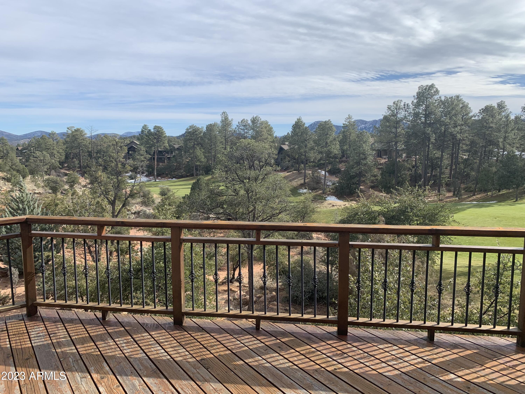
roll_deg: +1.1
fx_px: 394
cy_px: 197
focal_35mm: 26
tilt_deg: -5.8
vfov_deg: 53.1
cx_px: 262
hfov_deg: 67.3
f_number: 1.8
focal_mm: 4.25
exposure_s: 1/2481
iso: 25
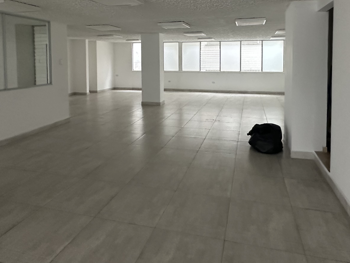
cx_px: 189
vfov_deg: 54.5
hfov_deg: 71.5
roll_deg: +0.0
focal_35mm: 24
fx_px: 243
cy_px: 70
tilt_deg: -7.5
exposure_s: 1/63
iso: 320
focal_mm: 2.22
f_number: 2.2
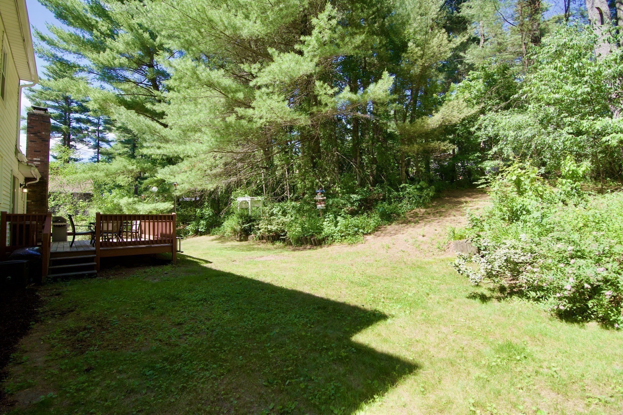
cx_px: 312
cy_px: 208
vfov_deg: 72.0
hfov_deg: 95.0
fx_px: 285
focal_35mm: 16
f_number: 6.3
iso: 320
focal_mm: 11
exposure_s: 1/400
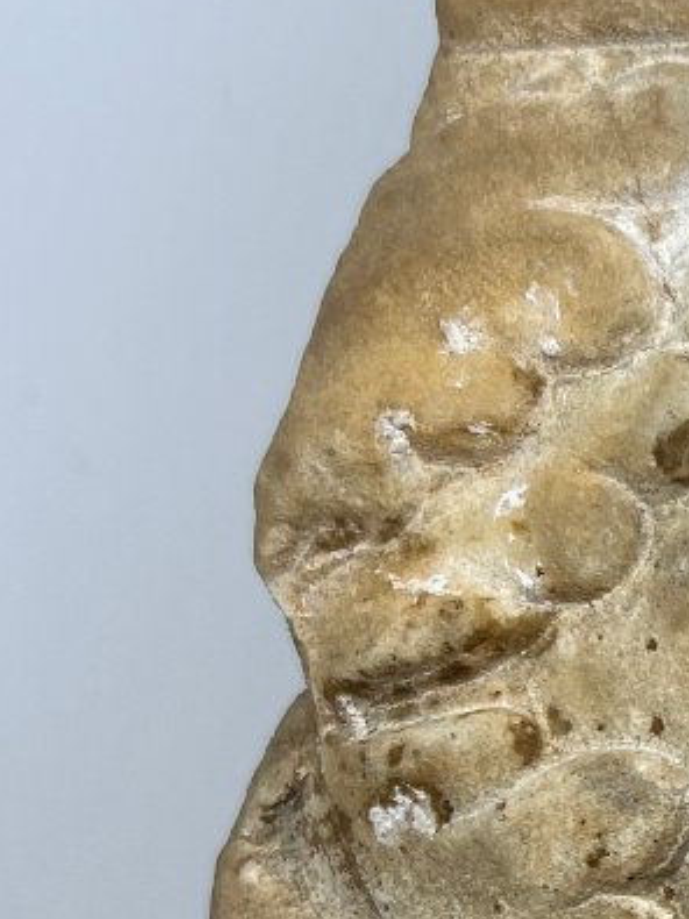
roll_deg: -0.5
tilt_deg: -20.3
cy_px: 733
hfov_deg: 17.1
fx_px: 2098
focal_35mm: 79
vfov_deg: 24.3
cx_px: 1001
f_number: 1.5
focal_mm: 5.7
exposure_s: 1/365
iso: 50
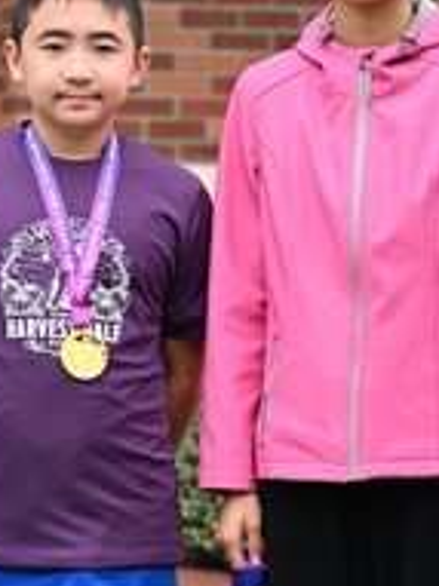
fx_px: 3284
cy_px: 265
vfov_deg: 10.2
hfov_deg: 7.6
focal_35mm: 194
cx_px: 12
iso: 400
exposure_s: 1/1000
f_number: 2.8
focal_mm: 70
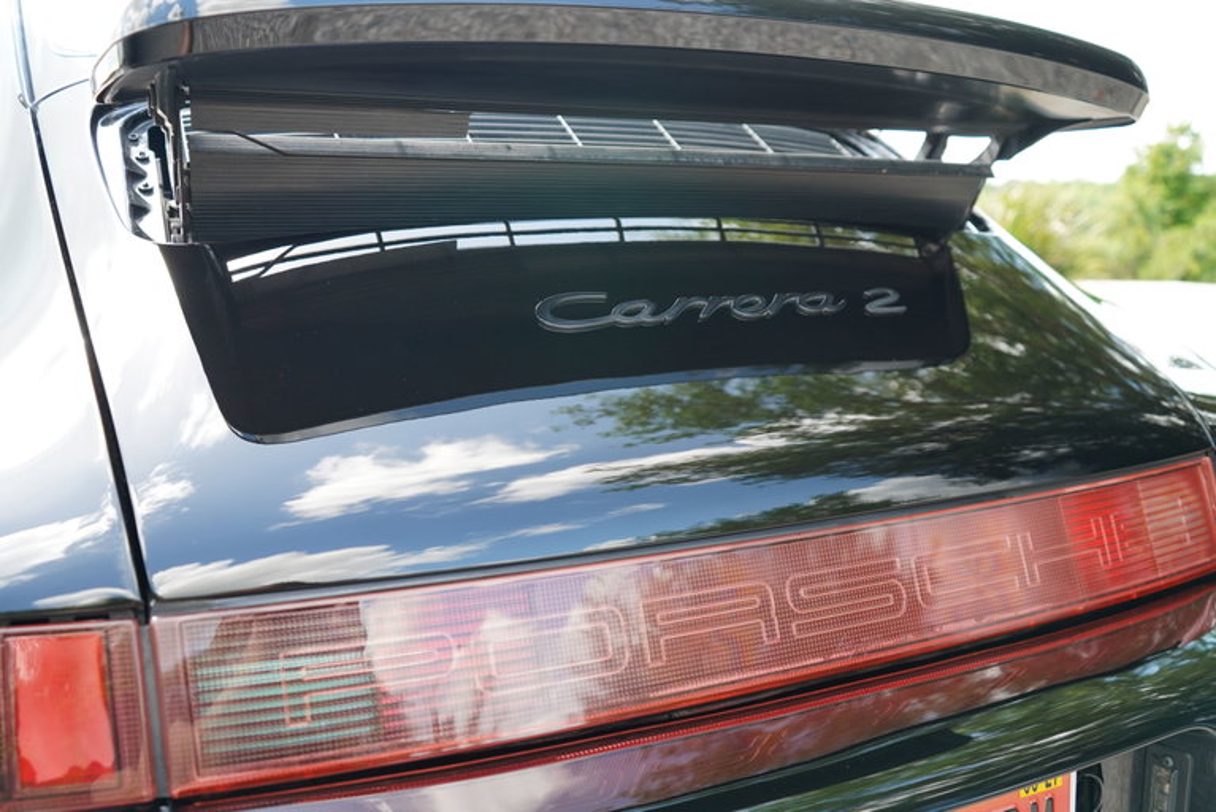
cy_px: 406
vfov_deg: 45.0
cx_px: 608
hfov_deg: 63.6
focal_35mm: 29
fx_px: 980
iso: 640
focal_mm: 29
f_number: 4
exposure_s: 1/60
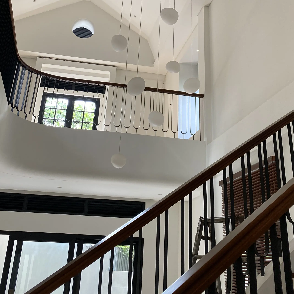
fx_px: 413
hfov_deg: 39.1
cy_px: 40
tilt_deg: +29.6
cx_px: 162
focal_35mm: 43
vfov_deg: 37.1
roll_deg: -2.6
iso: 125
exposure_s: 1/121
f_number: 1.8
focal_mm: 4.25
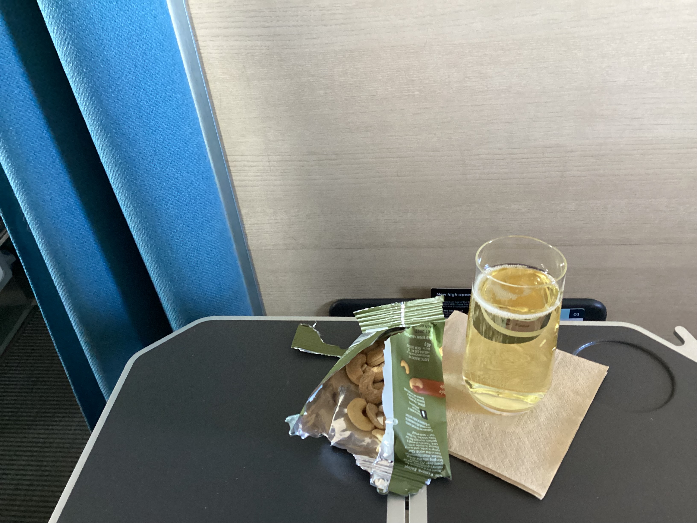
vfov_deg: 45.4
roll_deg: +6.4
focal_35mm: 31
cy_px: 262
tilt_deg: -35.3
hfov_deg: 58.4
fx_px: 624
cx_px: 348
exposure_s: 1/25
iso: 500
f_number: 2.4
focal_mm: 3.3
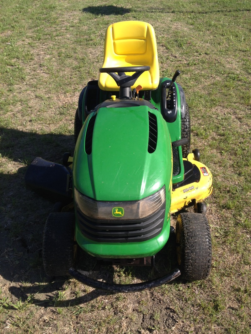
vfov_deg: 52.6
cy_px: 167
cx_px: 126
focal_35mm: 35
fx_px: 338
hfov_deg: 40.7
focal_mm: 4.28
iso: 50
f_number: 2.4
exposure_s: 1/935
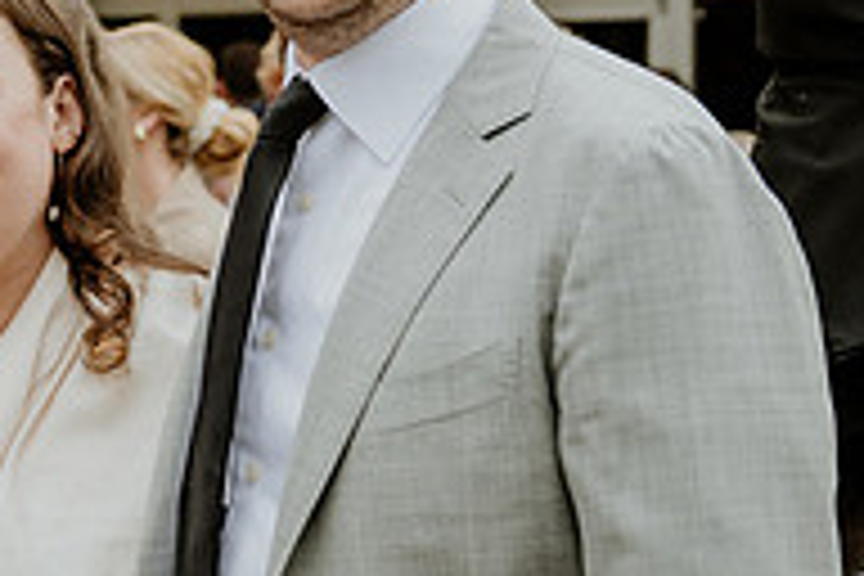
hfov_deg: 15.3
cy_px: 359
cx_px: -252
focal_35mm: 128
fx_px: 3072
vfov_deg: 10.7
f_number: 3.5
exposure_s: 1/400
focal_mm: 39
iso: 200
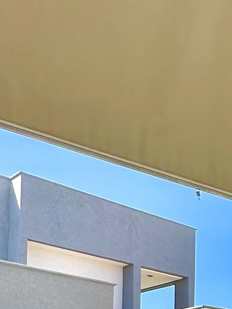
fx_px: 554
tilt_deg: +3.2
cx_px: 372
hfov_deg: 19.7
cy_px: 389
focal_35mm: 62
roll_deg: -0.1
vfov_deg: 26.9
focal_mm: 2.22
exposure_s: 1/807
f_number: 2.2
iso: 40
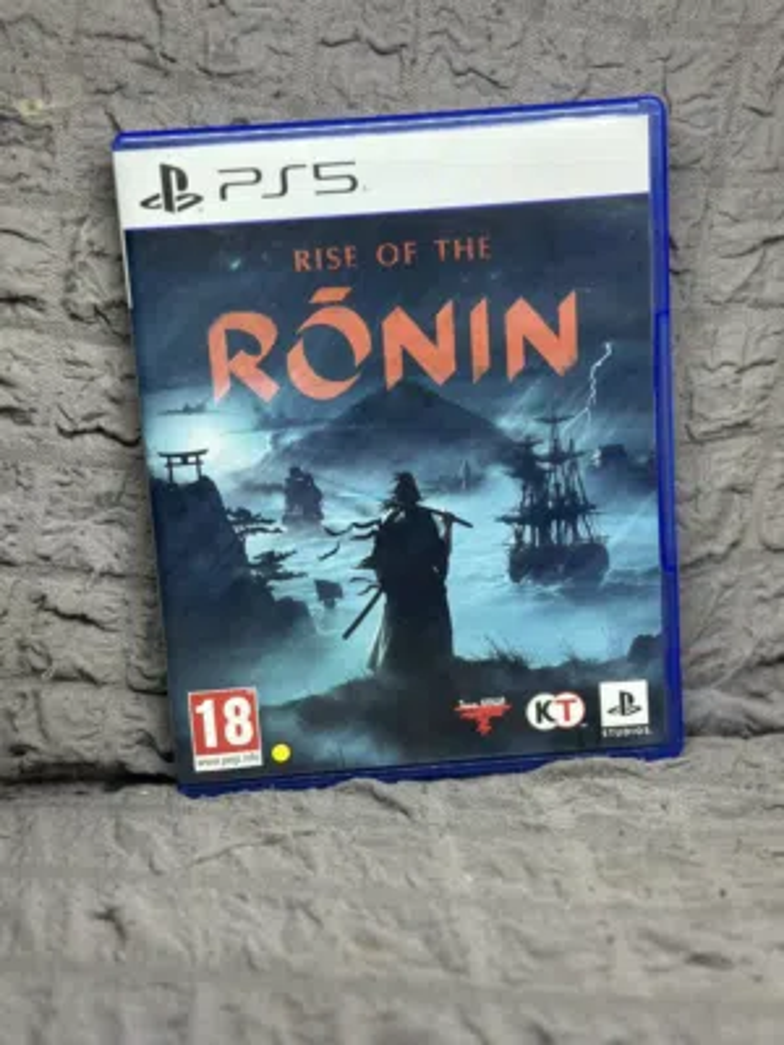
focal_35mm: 48
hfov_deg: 30.3
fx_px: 1450
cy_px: 522
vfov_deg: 39.7
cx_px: 392
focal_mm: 6.86
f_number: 1.78
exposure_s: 1/101
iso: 64
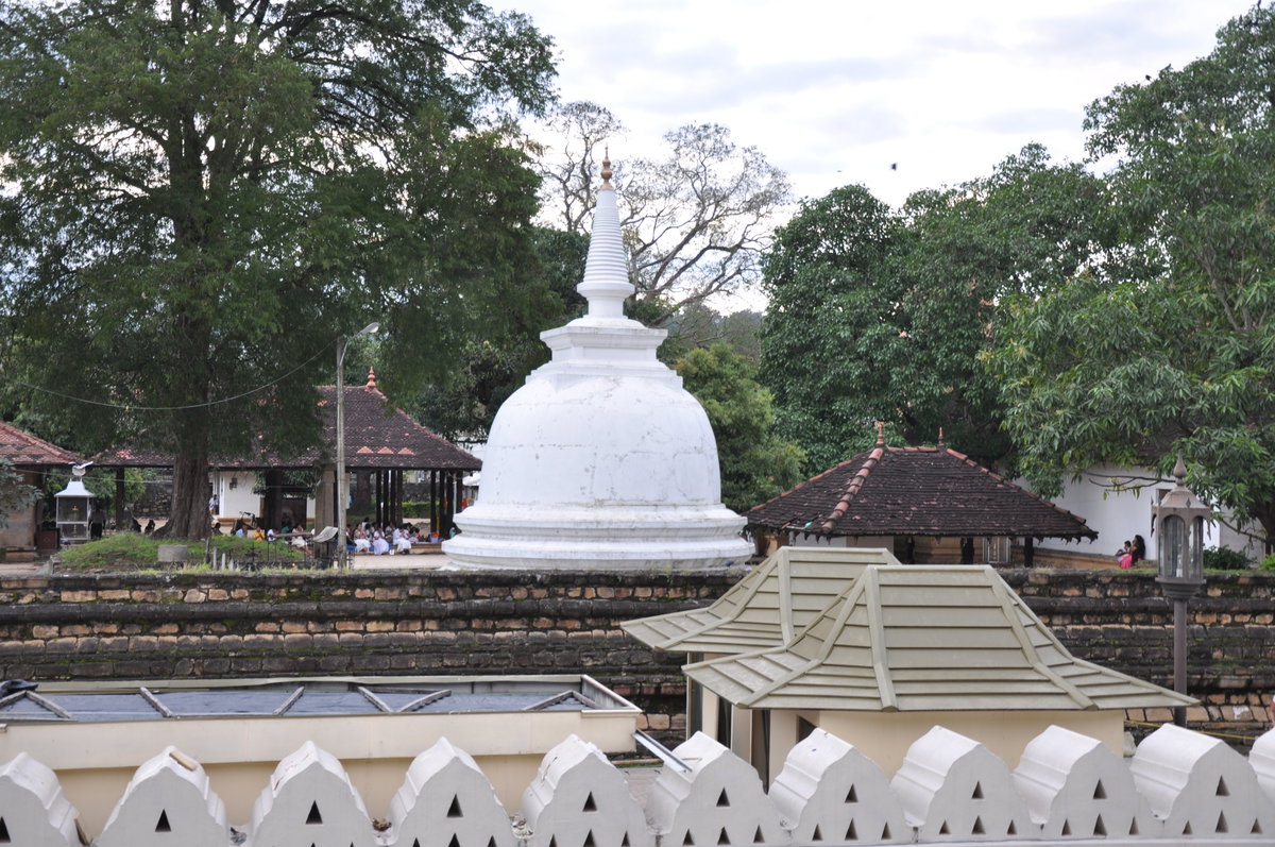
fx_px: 1698
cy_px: 424
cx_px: 638
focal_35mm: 48
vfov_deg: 28.0
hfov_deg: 41.2
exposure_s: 1/40
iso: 200
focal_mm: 32
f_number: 6.3
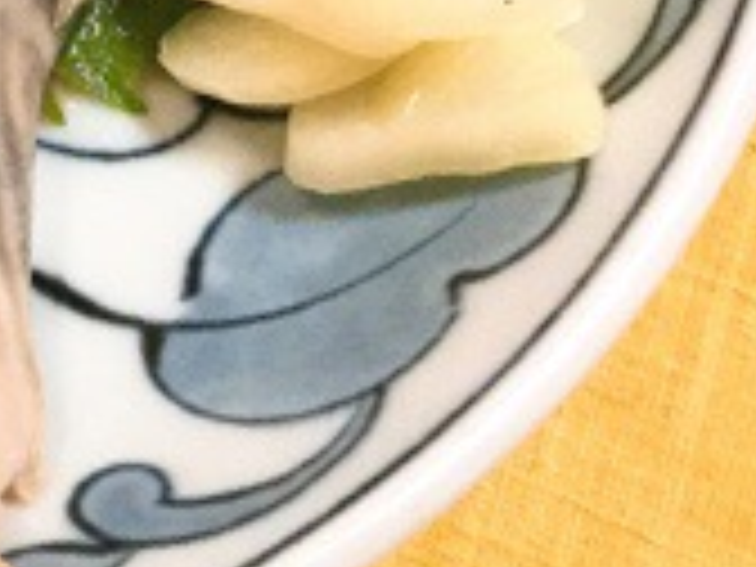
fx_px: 2577
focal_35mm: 118
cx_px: -522
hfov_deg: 14.9
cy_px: -486
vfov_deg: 11.5
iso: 160
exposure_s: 1/30
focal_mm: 3.3
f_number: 2.4
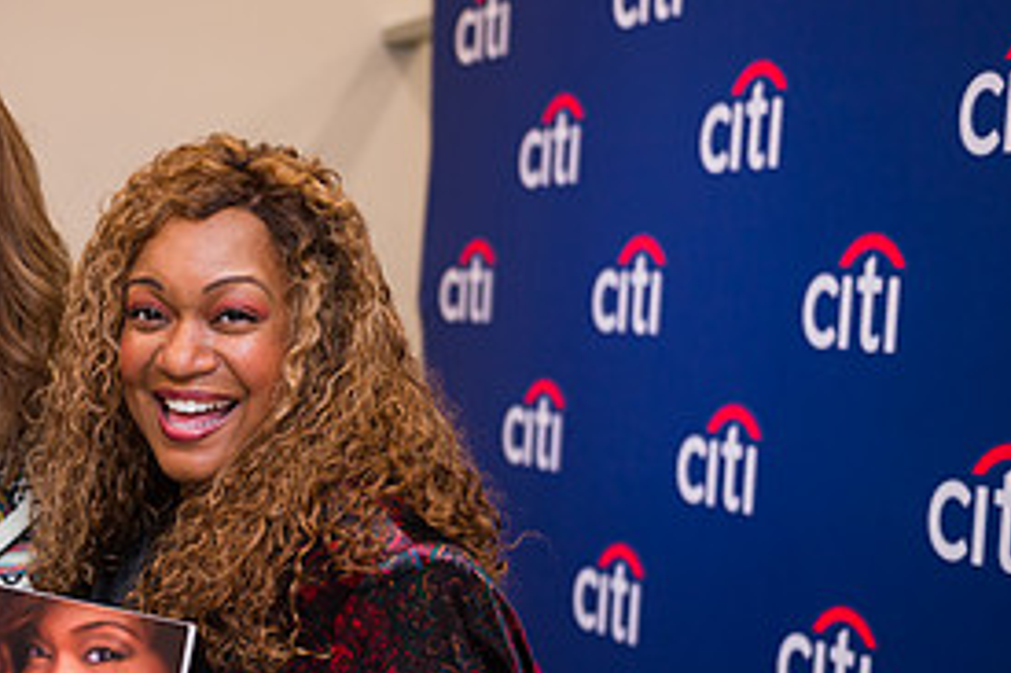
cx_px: 59
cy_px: 530
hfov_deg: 25.6
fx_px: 2133
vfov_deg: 17.8
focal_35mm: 76
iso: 400
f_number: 3.2
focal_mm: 36
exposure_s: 1/200
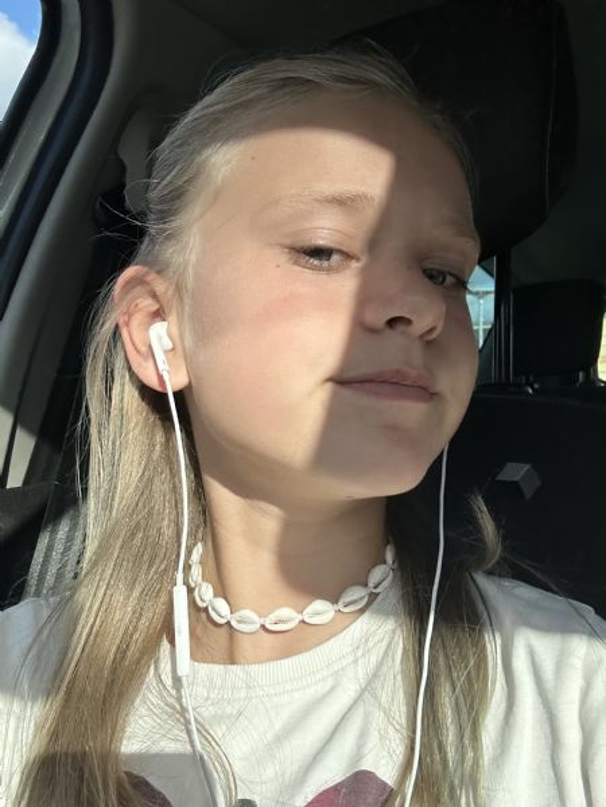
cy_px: 404
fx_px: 700
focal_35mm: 30
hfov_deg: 46.8
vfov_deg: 60.0
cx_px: 303
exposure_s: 1/1148
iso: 25
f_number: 1.9
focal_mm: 2.69
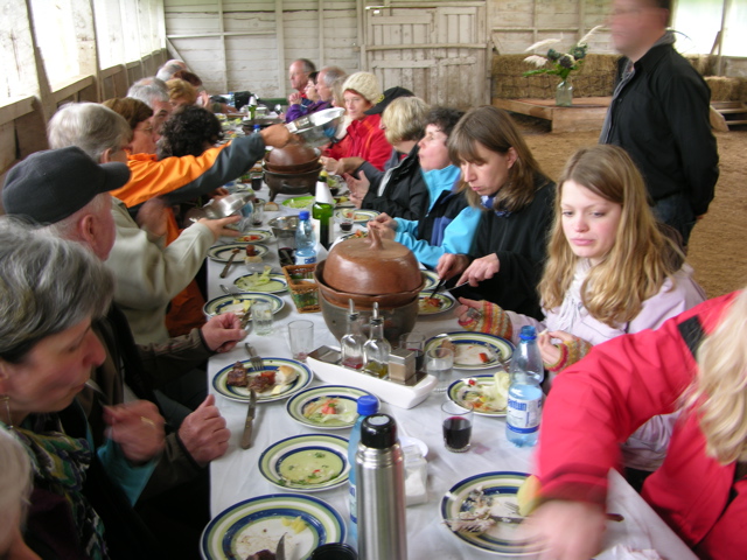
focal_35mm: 35
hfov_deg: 52.6
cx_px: 374
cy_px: 280
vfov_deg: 40.7
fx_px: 755
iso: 50
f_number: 2.8
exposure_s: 1/4.4
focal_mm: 8.9
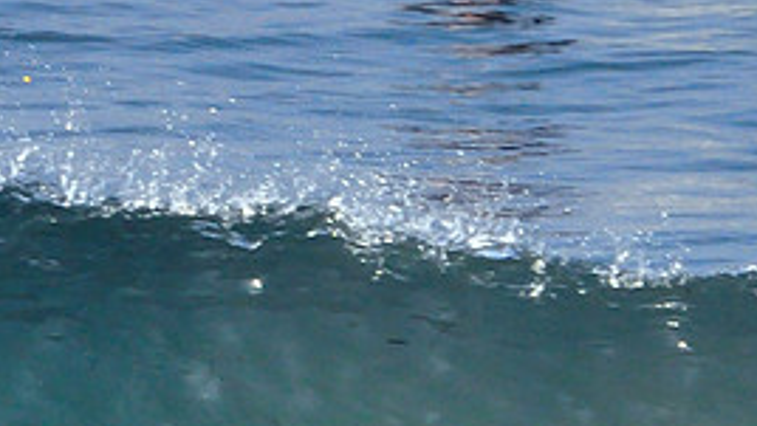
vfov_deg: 0.8
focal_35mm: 1529
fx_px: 30703
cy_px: 539
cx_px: 48
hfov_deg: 1.4
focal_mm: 450
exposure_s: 1/500
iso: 1250
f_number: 20
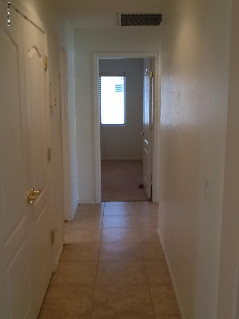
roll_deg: +0.9
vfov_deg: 42.9
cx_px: 120
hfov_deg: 32.9
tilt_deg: -12.0
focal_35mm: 44
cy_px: 160
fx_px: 405
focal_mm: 2.03
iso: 100
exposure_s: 1/30
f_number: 2.4
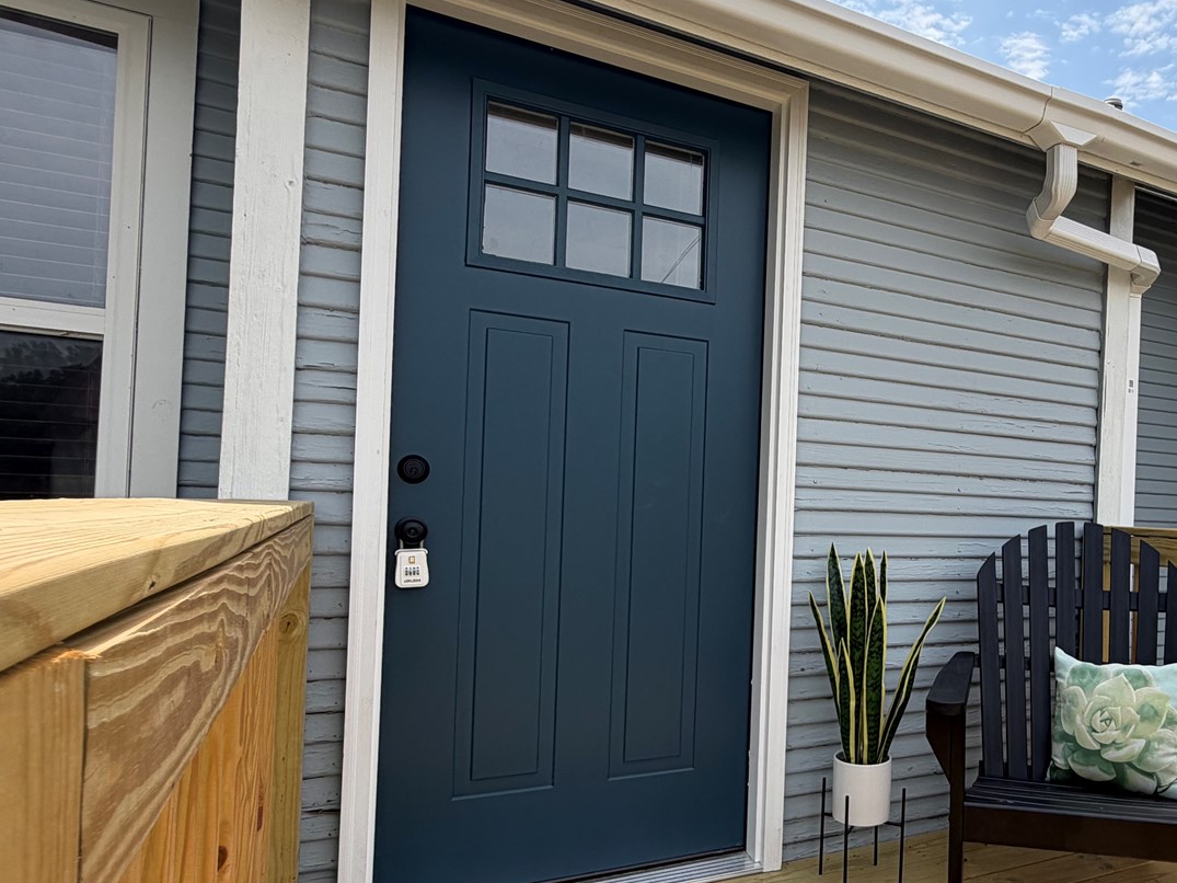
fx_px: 850
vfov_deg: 54.7
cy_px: 504
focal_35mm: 25
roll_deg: -1.5
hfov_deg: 66.1
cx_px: 850
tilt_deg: +0.1
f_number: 2.2
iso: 25
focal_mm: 2.22
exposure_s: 1/770
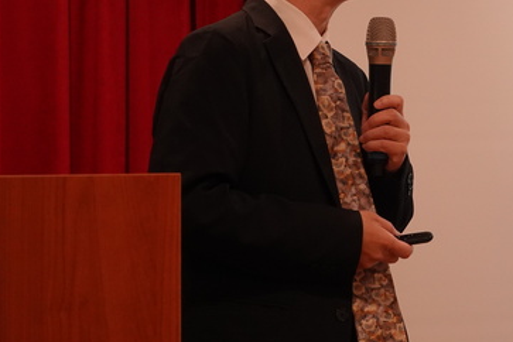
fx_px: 1924
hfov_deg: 15.0
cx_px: 452
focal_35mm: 135
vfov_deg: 10.1
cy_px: 36
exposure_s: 1/250
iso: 1000
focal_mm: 25.7
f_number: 2.8
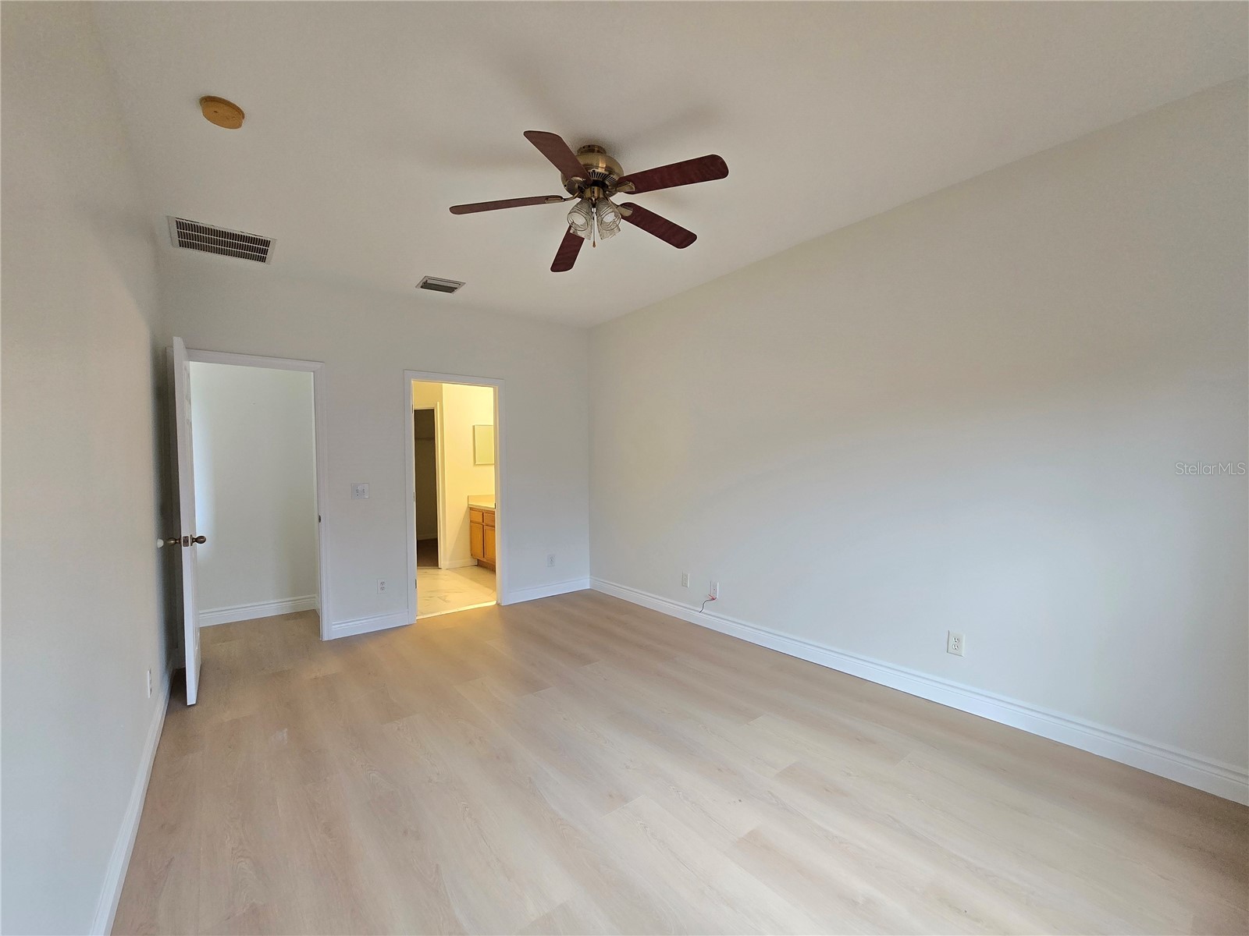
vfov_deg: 89.9
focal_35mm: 13
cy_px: 468
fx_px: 469
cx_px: 624
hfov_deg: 106.2
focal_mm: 2.2
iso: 250
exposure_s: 1/60
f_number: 2.2
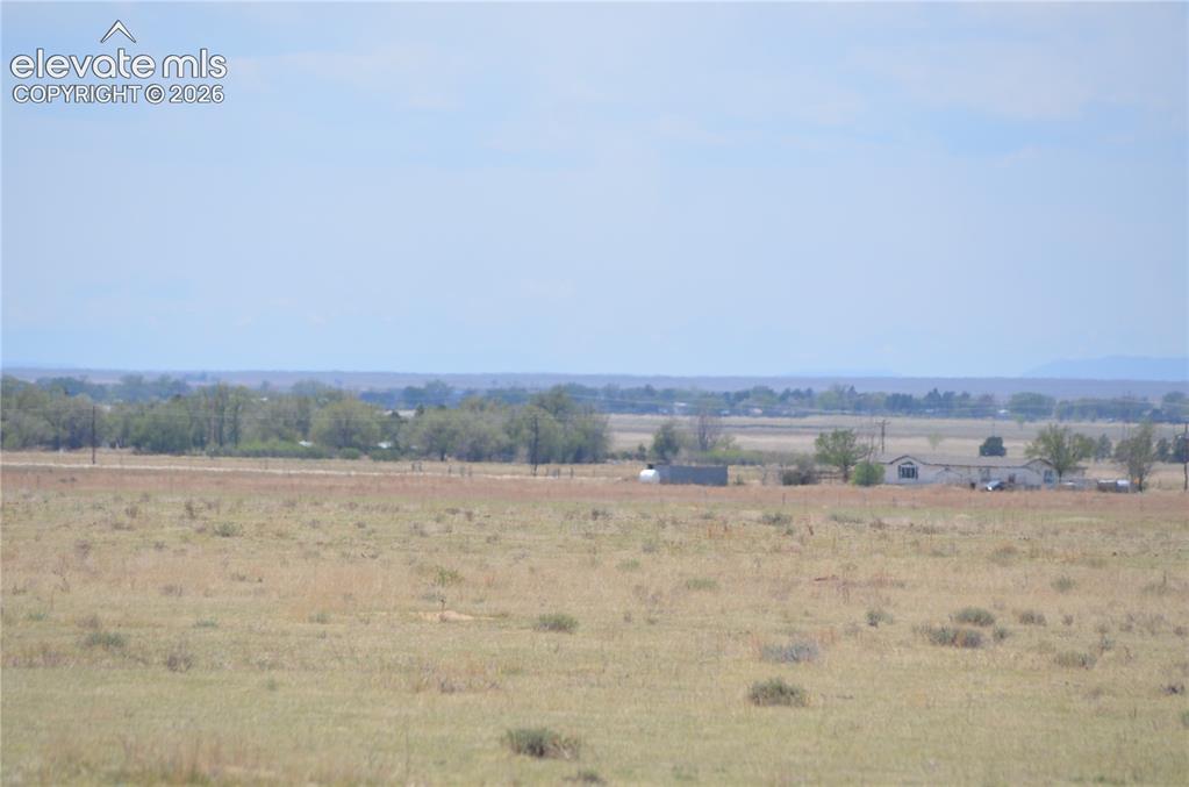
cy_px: 394
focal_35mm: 292
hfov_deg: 7.1
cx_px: 594
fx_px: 9638
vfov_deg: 4.7
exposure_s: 1/2000
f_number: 5.6
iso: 320
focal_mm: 195
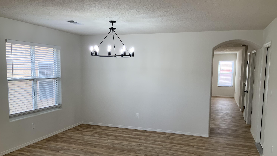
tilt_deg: -7.8
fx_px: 235
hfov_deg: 61.0
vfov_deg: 36.5
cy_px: 95
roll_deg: -0.4
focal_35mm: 32
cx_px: 138
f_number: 1.8
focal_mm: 3
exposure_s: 1/120
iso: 40
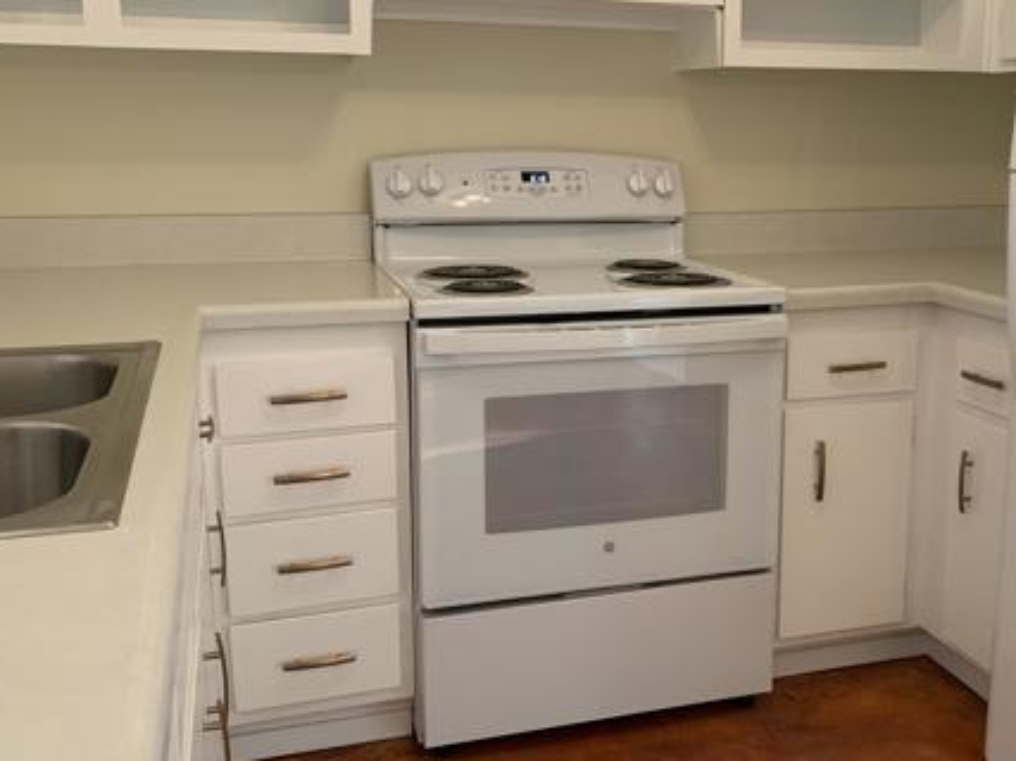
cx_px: 633
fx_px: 1144
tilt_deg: -12.5
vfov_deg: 36.8
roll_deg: -0.4
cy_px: 361
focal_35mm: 39
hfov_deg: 47.5
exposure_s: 1/60
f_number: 1.8
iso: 125
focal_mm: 4.25
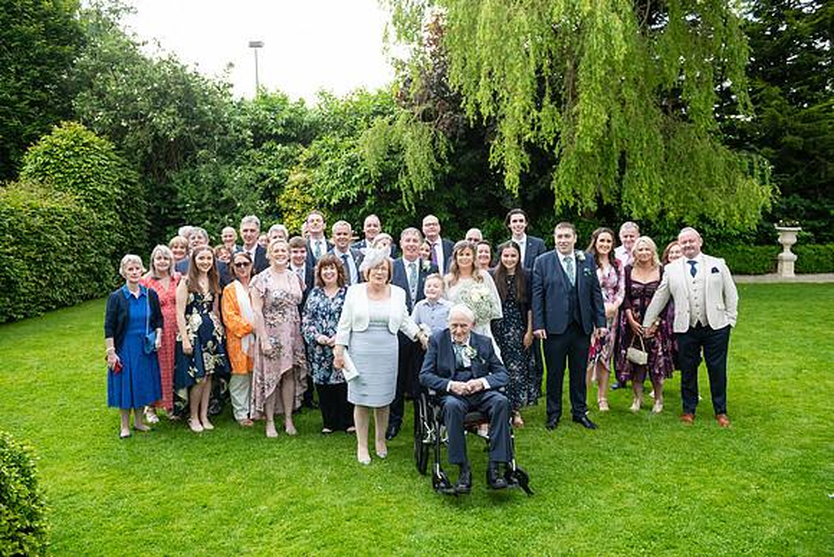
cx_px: 417
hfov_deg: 60.3
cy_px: 278
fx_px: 718
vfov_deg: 42.3
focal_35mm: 31
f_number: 5
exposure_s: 1/160
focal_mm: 31
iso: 500
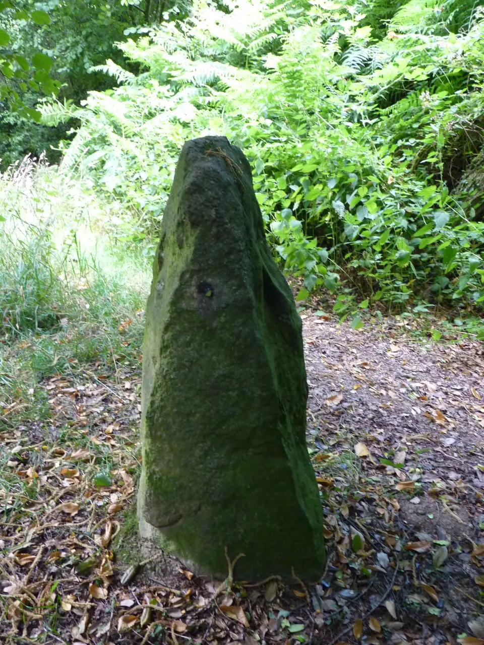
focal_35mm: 31
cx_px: 242
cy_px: 322
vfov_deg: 58.4
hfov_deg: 45.4
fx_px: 578
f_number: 3
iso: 320
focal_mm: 5.5
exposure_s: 1/30
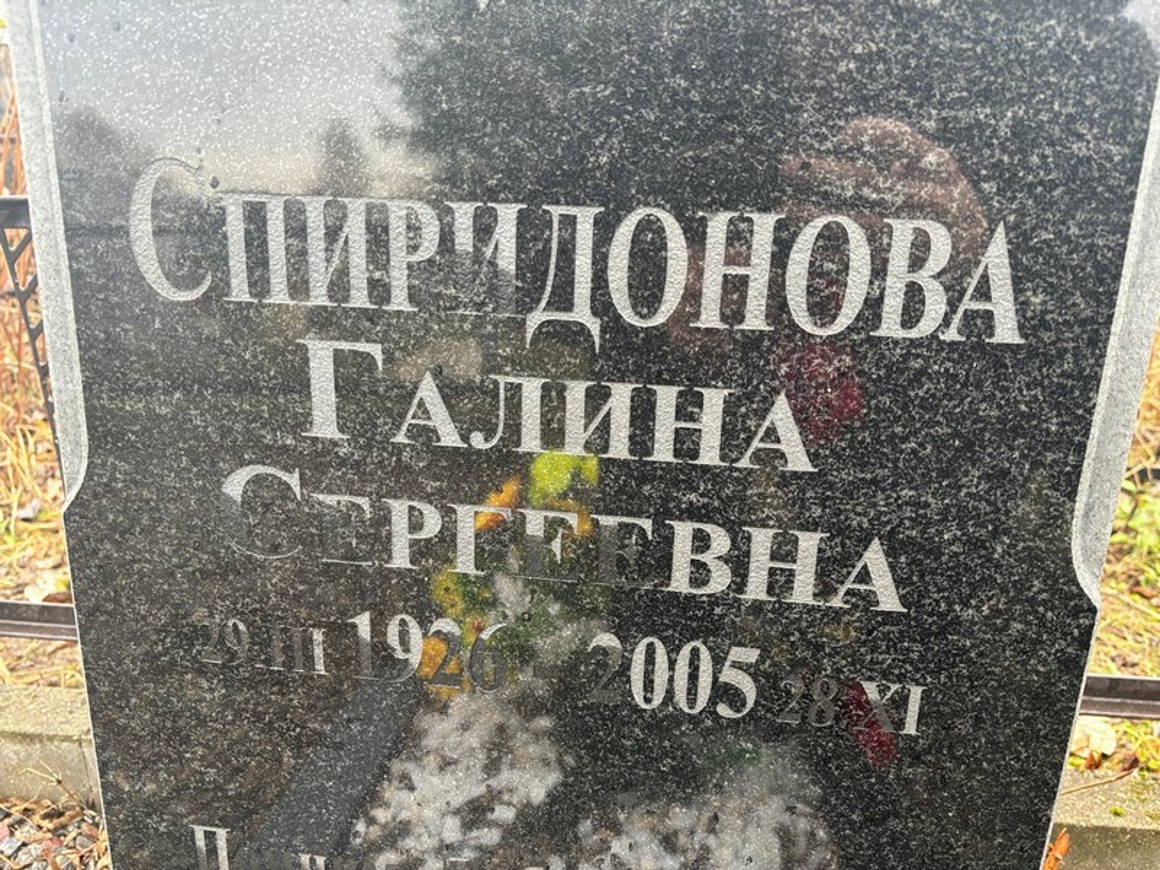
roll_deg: +0.8
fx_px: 871
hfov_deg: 67.3
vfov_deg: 53.1
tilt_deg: -18.4
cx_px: 580
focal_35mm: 26
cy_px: 435
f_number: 1.6
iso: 160
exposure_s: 1/60
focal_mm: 5.96
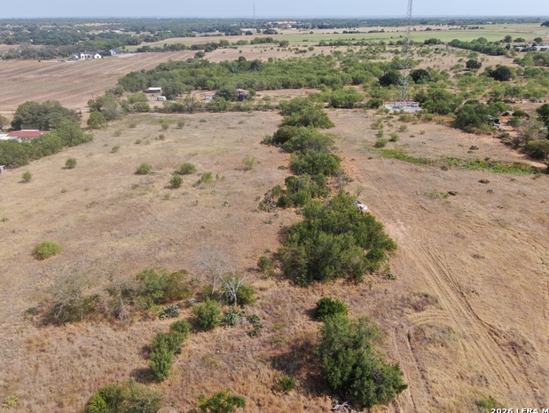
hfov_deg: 58.3
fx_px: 492
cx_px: 278
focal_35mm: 31
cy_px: 203
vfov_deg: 45.5
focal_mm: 5.22
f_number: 3.1
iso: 100
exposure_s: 1/800
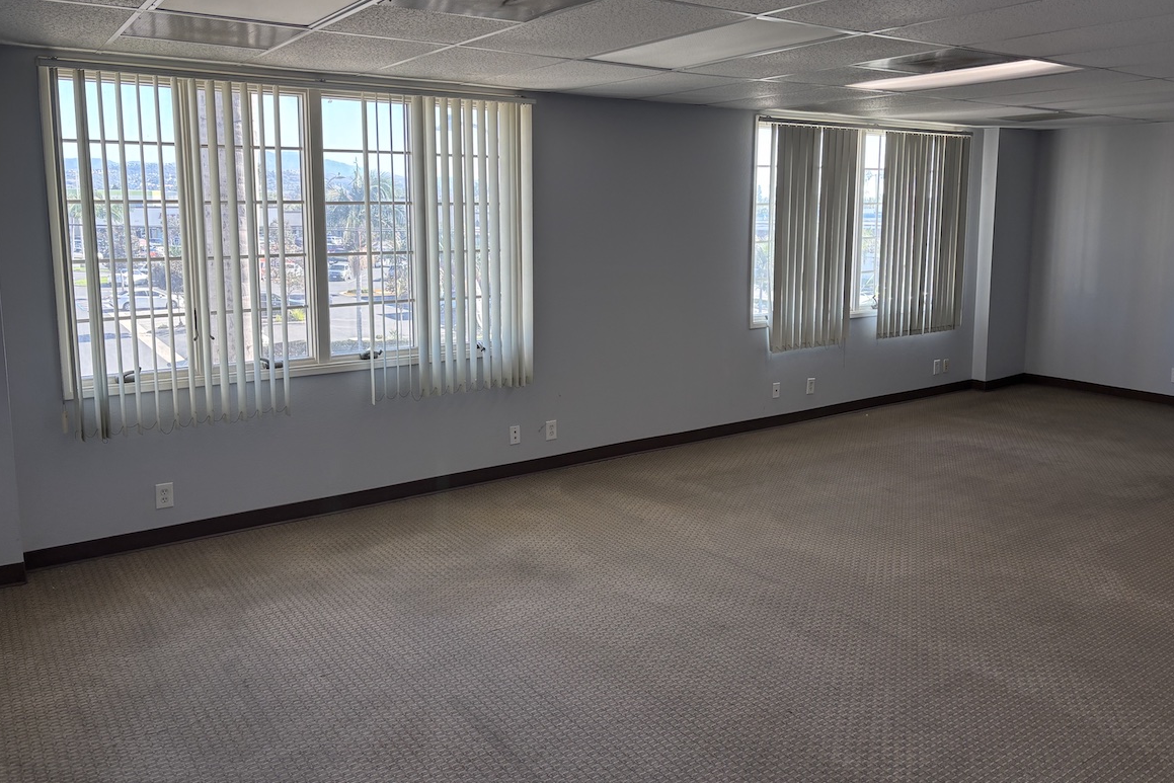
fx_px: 913
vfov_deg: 46.3
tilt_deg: -8.0
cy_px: 332
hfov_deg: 65.5
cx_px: 603
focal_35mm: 28
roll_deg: -0.2
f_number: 1.6
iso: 64
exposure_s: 1/120
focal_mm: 5.96
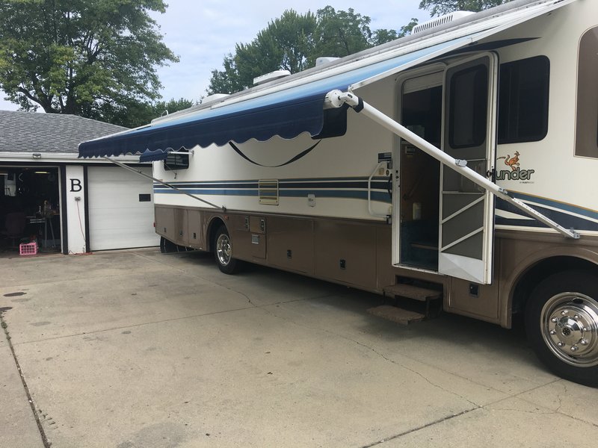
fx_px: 501
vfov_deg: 48.2
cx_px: 299
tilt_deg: -3.1
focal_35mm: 29
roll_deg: +0.1
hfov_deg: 61.7
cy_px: 224
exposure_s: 1/855
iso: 25
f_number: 2.2
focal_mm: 4.15
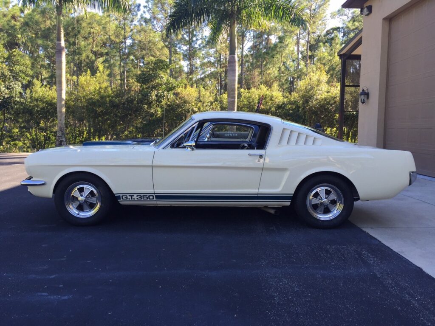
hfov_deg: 61.7
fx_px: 364
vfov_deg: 48.2
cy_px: 163
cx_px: 218
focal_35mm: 29
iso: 32
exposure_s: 1/247
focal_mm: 4.15
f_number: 2.2
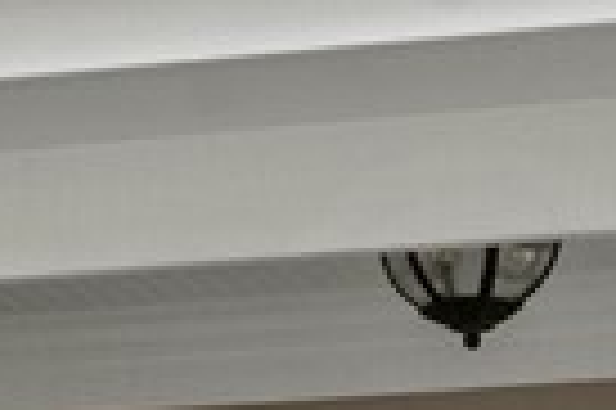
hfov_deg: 7.2
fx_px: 4888
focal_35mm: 286
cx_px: 261
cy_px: 1512
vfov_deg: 4.5
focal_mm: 36
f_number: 9
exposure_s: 1/80
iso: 125
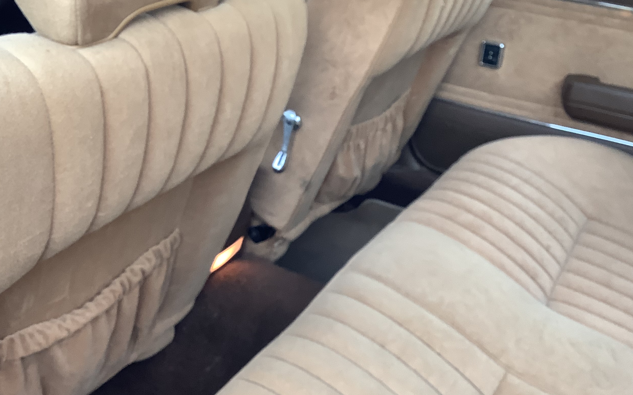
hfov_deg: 46.2
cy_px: 189
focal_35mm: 43
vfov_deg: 29.9
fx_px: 742
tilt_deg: -25.1
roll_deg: +1.7
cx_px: 323
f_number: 2.4
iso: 100
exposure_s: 1/50
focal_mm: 3.3
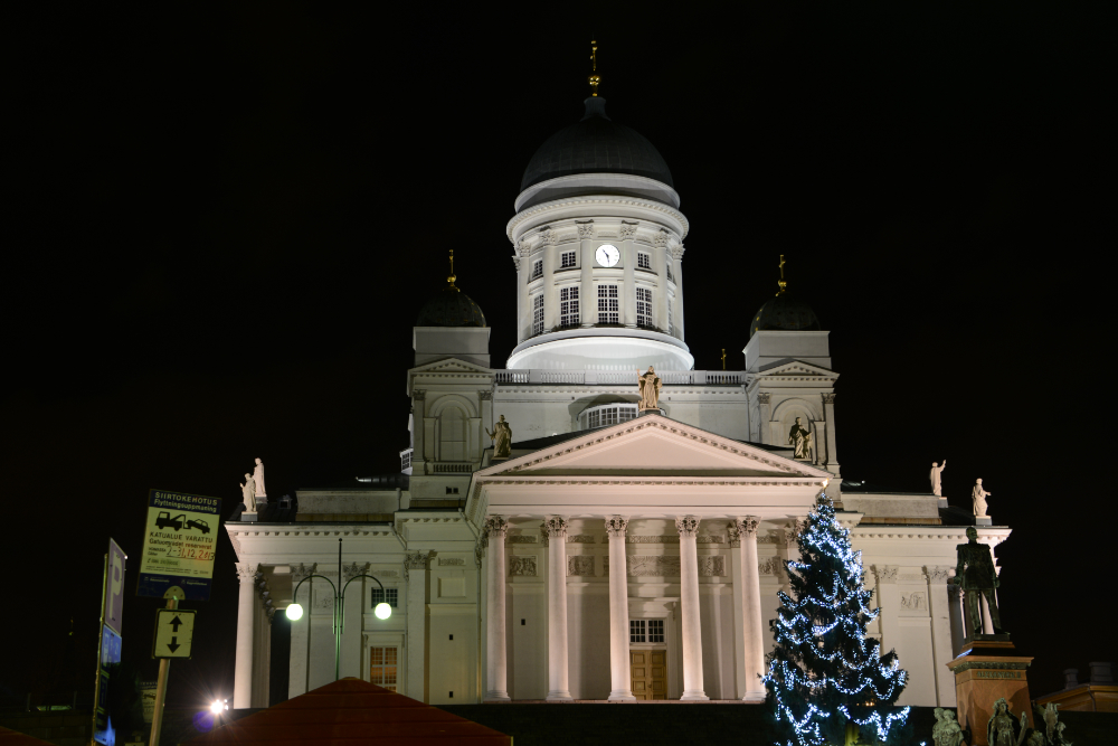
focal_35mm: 62
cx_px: 559
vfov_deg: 21.9
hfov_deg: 32.4
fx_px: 1926
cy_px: 373
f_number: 4.8
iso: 320
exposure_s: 1/3.33
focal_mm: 62
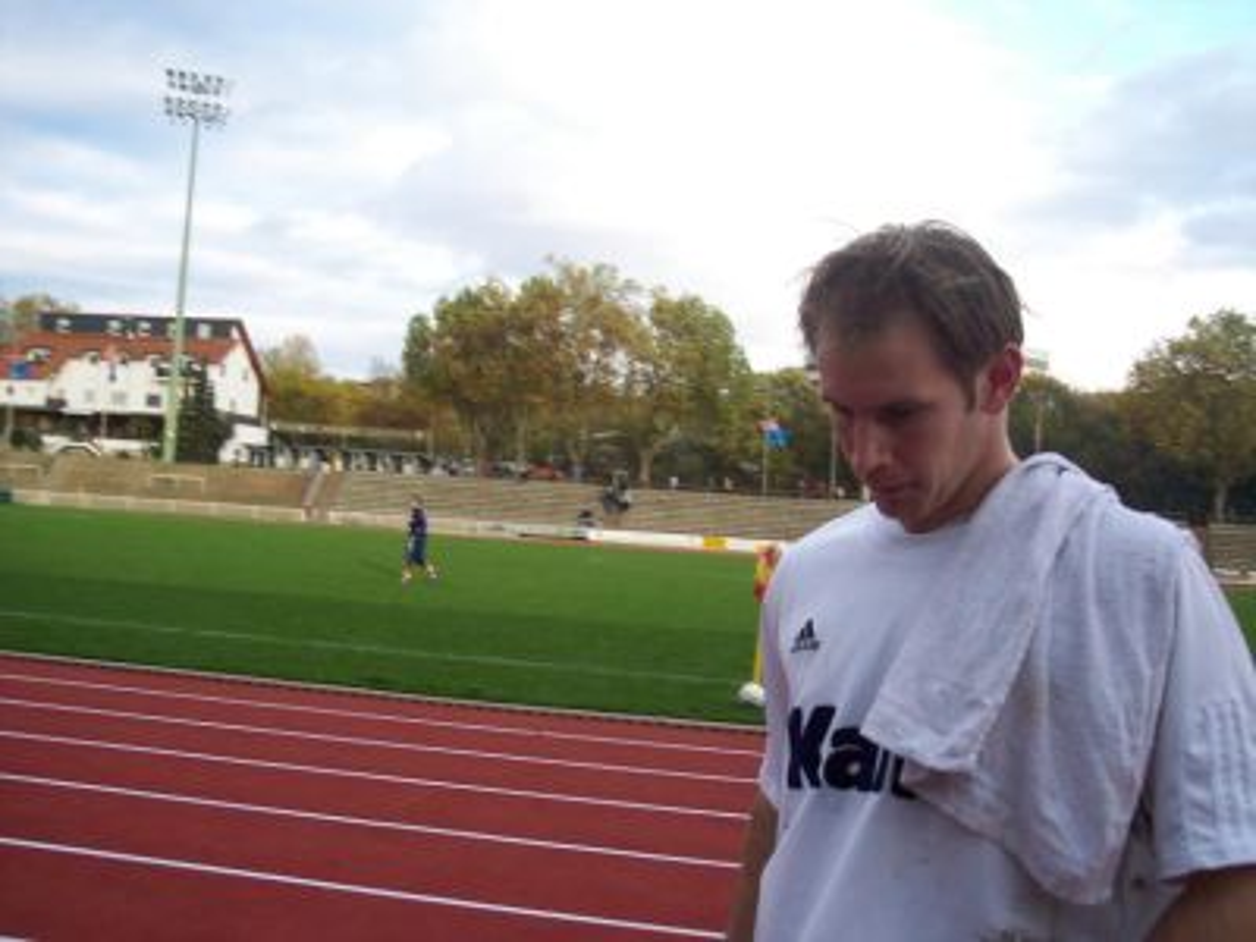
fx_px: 1415
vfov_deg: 36.8
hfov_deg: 47.9
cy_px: 471
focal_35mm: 39
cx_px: 628
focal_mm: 8
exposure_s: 1/180
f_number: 3.4
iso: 100
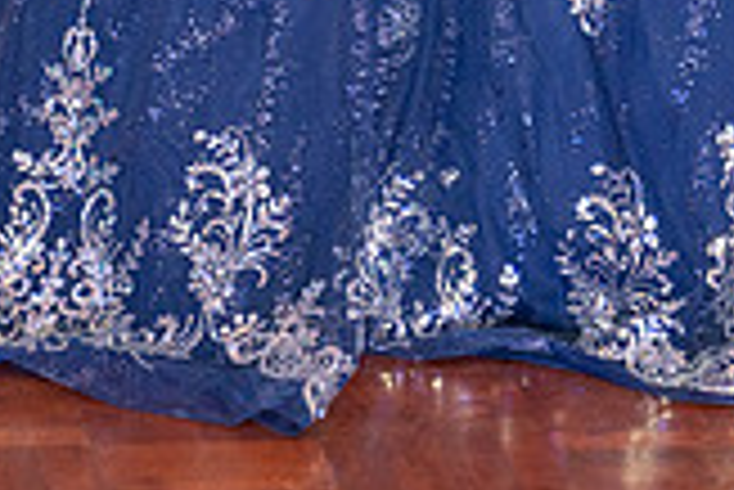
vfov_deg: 5.5
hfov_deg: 8.3
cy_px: -353
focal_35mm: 249
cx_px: 342
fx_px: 5081
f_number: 2.8
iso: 1250
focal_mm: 70
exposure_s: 1/200
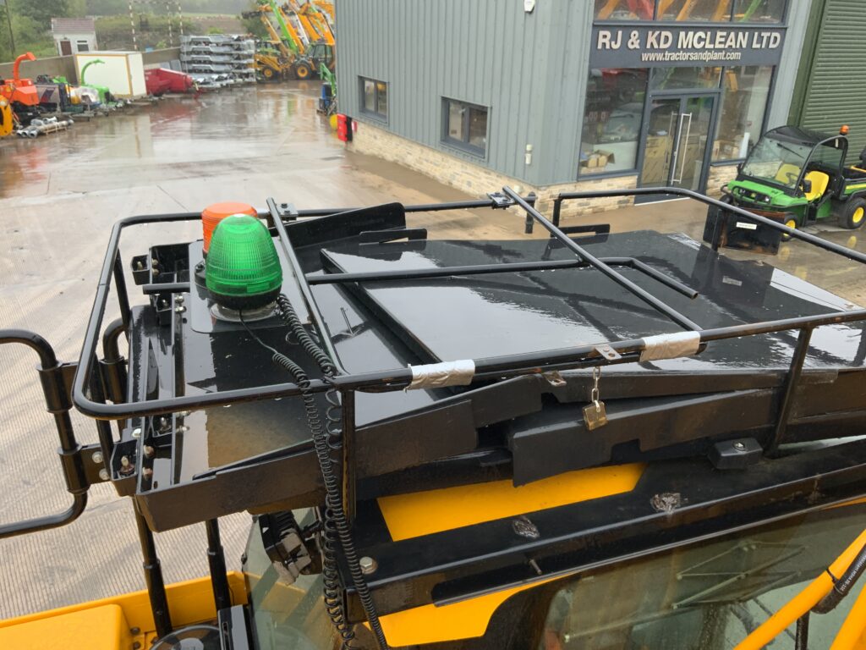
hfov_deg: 61.7
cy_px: 325
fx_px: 726
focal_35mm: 29
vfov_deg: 48.2
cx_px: 433
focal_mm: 3
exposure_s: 1/122
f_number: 1.8
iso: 40
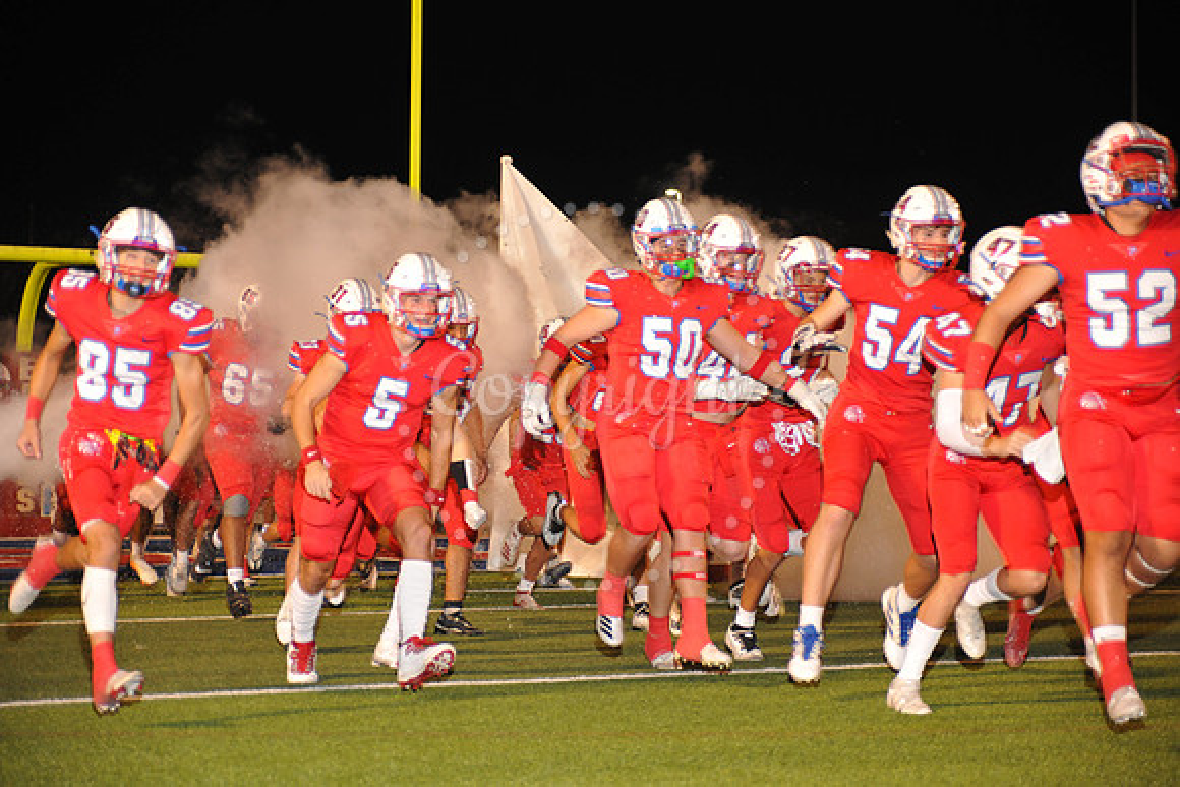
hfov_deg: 23.9
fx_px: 2787
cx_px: 590
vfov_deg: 16.1
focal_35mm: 85
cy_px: 394
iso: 1600
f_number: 4.5
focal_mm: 85
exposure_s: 1/125
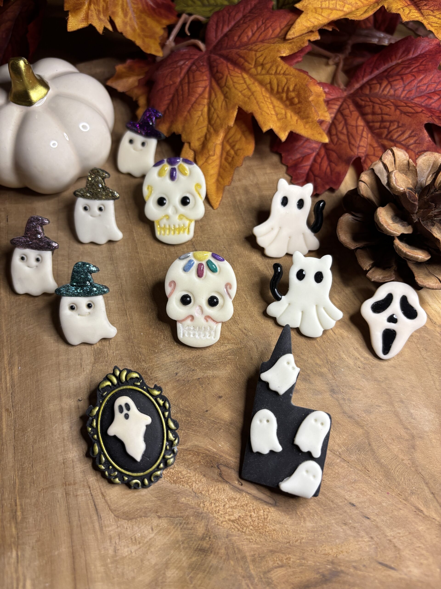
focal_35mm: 26
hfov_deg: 53.1
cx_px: 220
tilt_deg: -63.2
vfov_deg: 67.3
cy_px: 294
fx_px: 442
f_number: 1.6
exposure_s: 1/63
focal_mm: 5.96
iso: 125
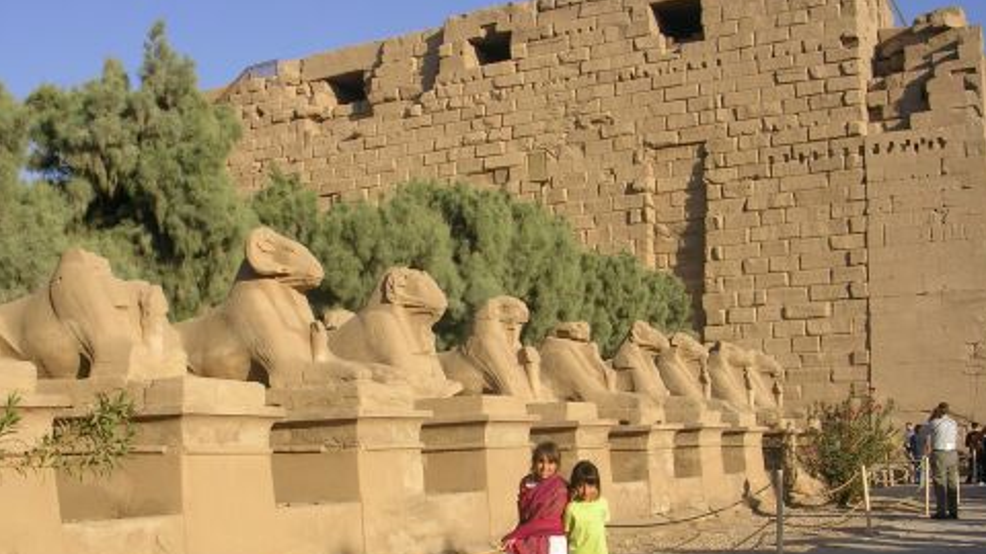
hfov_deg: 44.5
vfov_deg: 25.8
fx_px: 1203
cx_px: 445
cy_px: 371
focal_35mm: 46
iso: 50
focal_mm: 5.8
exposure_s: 1/318
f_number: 5.6
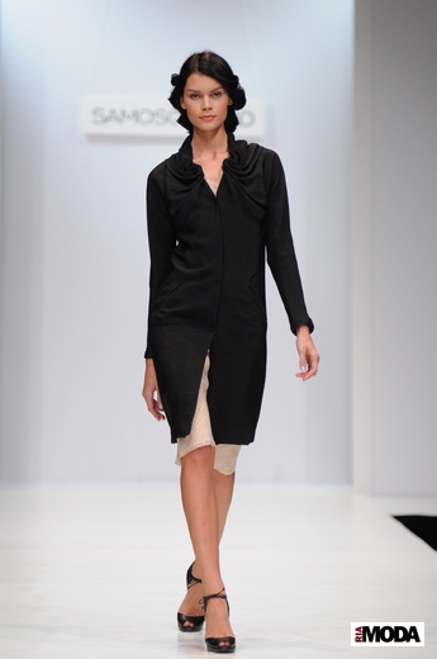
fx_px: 3973
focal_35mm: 218
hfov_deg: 6.3
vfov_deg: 9.5
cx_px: 218
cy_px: 330
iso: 800
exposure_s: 1/250
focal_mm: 145
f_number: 3.2
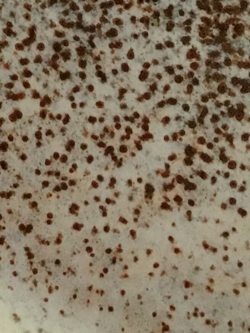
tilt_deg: -71.6
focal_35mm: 134
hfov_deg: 10.4
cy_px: -278
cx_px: -193
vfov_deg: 13.2
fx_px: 1291
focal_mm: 4.15
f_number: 2.2
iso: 250
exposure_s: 1/33
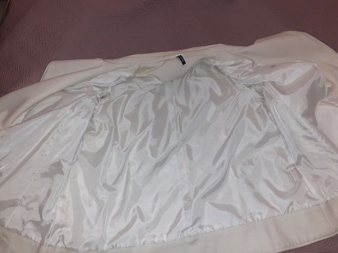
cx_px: 169
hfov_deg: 65.3
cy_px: 126
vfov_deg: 51.4
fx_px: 264
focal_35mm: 27
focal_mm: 3.6
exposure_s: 1/33
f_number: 1.9
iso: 200
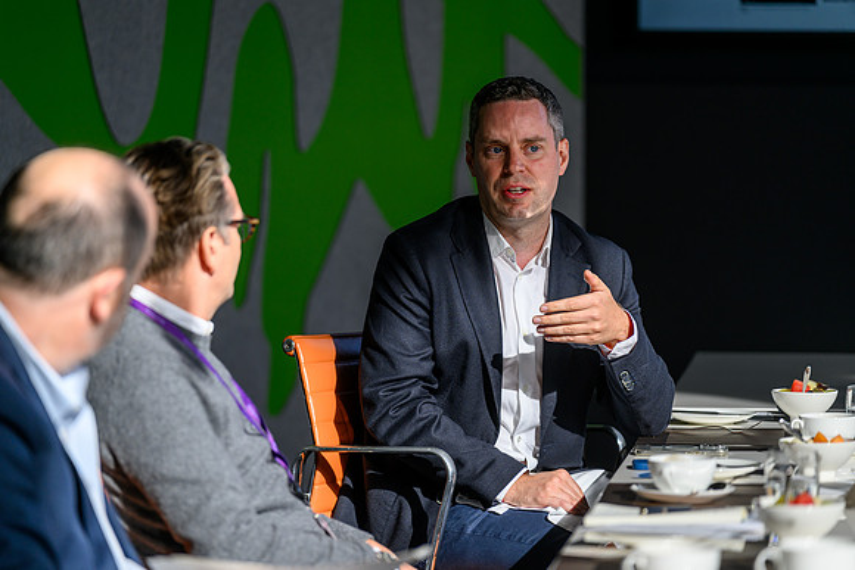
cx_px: 428
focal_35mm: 151
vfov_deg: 9.1
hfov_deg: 13.6
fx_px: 3591
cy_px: 285
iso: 160
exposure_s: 1/1250
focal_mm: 150
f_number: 2.8
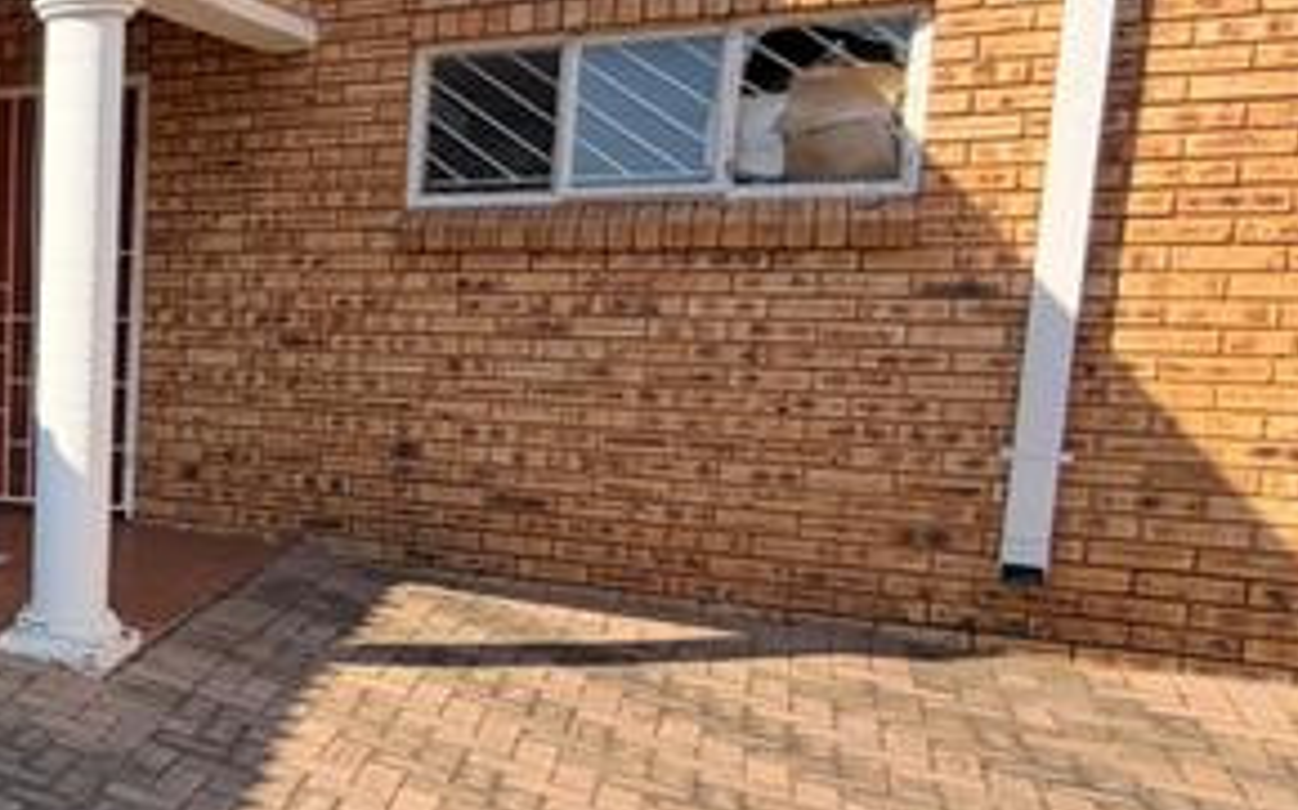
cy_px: 407
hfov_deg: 33.0
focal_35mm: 41
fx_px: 1450
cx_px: -452
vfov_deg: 31.2
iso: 40
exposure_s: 1/545
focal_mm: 2.22
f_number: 2.2
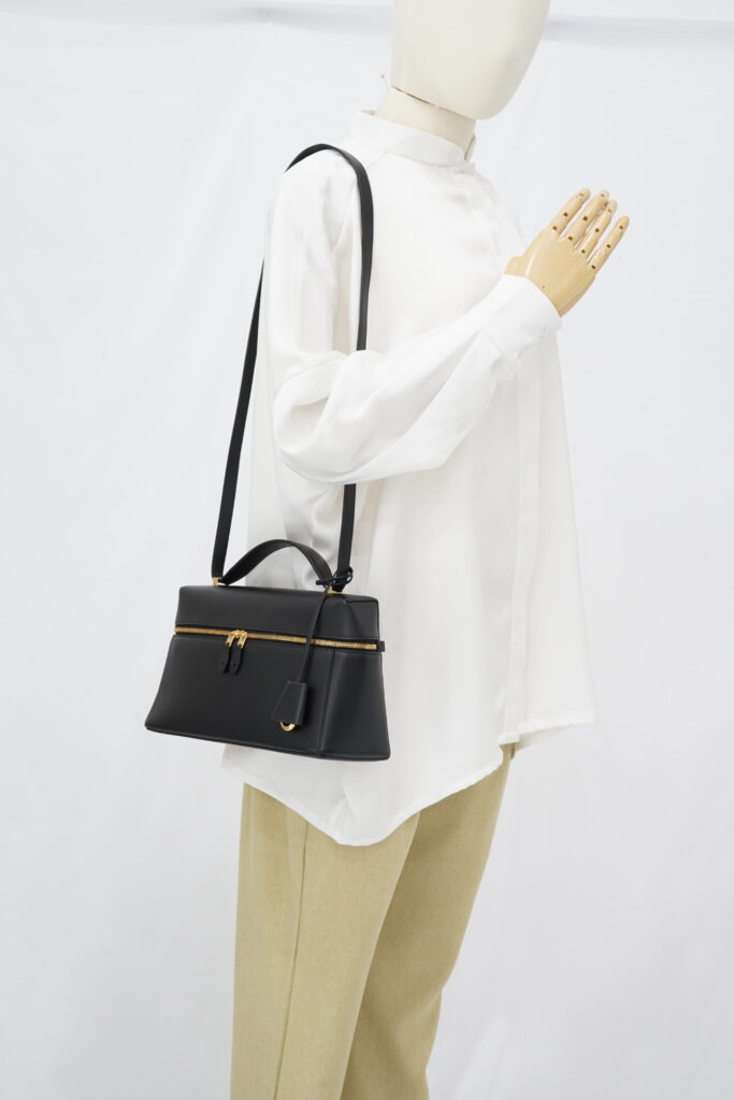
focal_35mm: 50
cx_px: 367
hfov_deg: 27.0
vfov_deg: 39.6
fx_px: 1529
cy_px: 550
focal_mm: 50
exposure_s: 1/2.5
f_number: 10
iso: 640
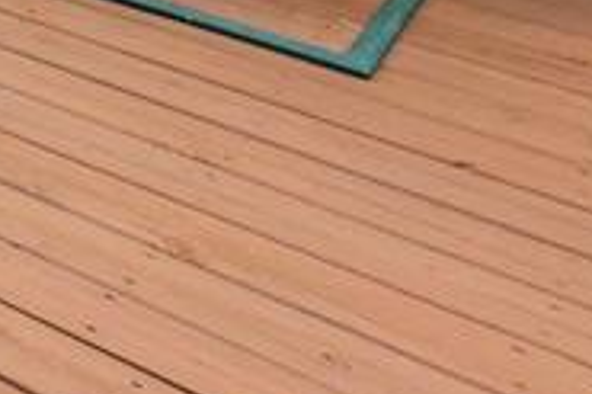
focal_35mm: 83
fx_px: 1364
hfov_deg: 17.5
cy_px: -618
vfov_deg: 12.2
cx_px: -595
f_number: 8
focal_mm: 10
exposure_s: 1/160
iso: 640
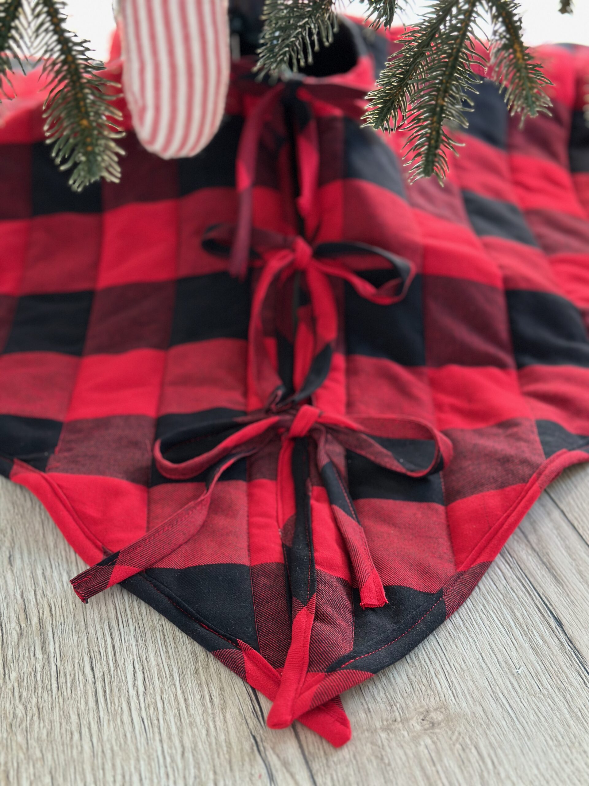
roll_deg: +1.4
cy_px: 393
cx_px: 294
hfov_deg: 30.3
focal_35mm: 48
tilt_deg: -34.9
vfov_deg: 39.7
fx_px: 1089
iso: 250
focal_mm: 6.86
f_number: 1.78
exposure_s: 1/60
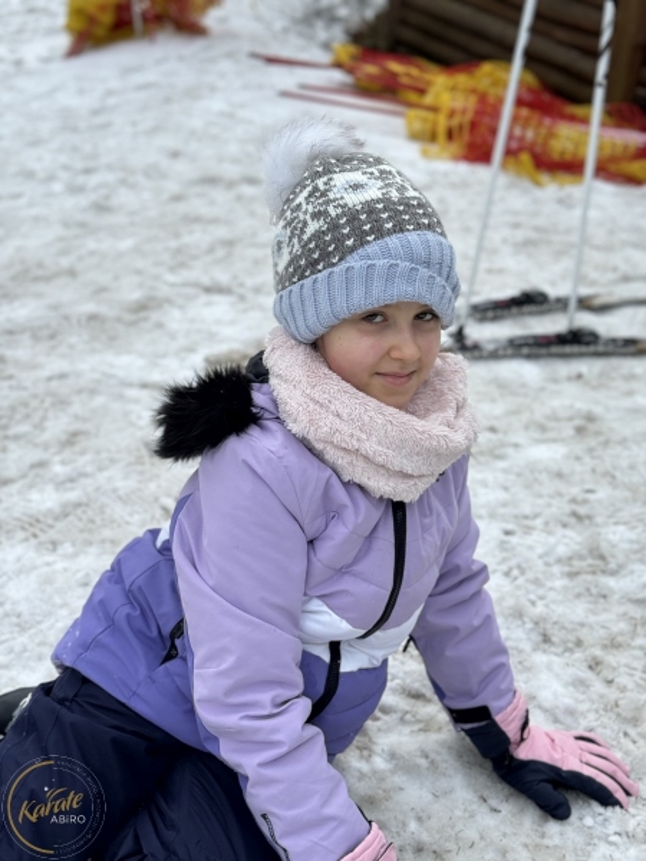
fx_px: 1194
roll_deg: -6.8
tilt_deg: -26.0
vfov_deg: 39.7
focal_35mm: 48
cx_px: 323
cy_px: 430
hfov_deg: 30.3
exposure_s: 1/1027
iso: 64
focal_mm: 6.86
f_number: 1.78
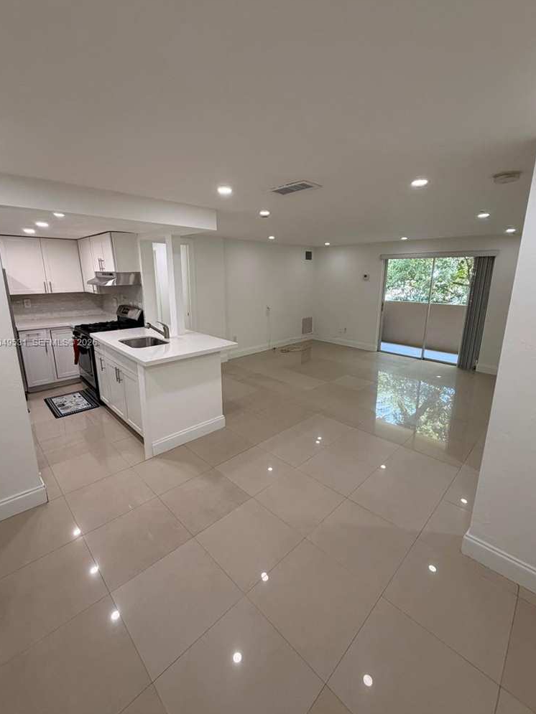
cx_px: 267
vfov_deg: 98.1
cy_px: 343
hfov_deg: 81.7
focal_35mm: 15
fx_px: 310
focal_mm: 2.22
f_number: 2.2
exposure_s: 1/120
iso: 200
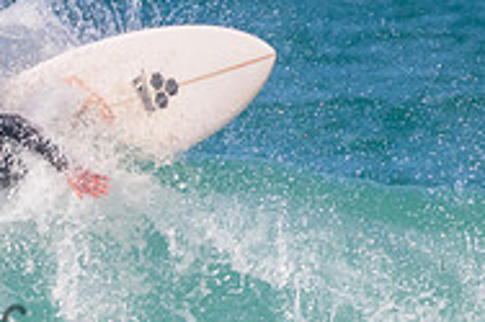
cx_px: -13
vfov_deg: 0.6
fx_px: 33206
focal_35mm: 2467
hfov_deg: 0.8
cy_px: 323
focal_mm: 800
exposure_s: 1/1600
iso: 800
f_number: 11
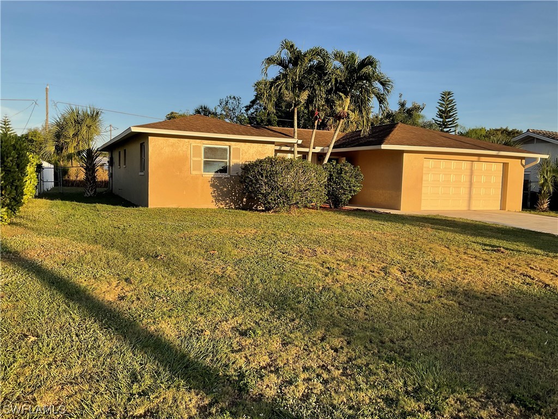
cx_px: 279
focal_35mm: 29
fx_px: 467
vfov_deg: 48.2
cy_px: 210
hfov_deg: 61.7
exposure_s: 1/912
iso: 16
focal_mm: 3
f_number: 1.8
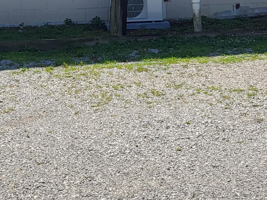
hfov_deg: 22.0
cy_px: -141
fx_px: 686
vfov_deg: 14.8
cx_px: 124
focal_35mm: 89
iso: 40
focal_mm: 5.4
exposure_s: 1/2339
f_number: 1.8
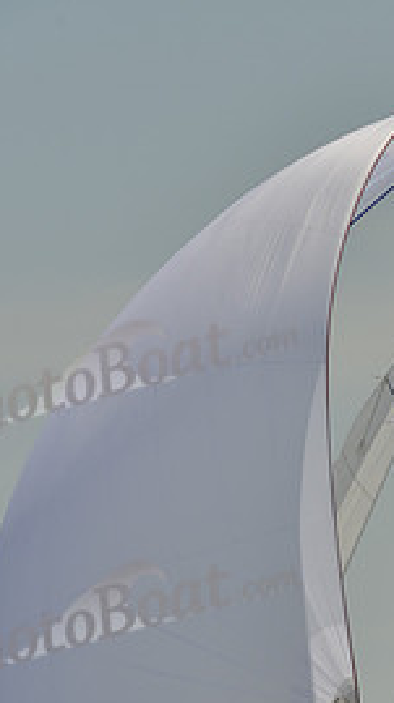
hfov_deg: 2.7
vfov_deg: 4.8
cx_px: 434
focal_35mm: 452
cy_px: 716
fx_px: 8408
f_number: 10
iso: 280
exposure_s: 1/1250
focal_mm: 200
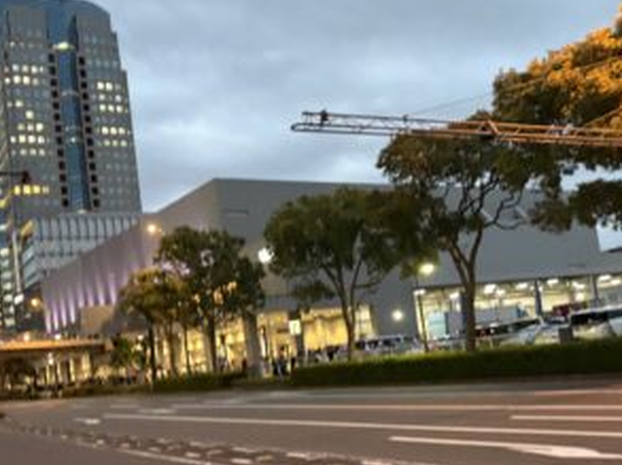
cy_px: 302
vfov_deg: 35.6
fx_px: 718
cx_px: 265
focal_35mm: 40
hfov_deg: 46.7
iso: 500
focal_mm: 5.96
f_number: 1.6
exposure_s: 1/33
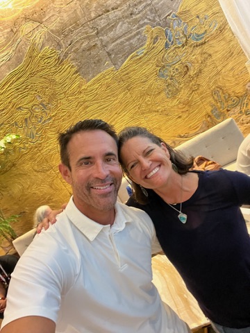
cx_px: 125
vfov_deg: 73.9
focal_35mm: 23
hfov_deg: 58.9
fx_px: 221
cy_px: 166
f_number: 2.2
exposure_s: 1/24
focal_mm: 2.71
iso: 320
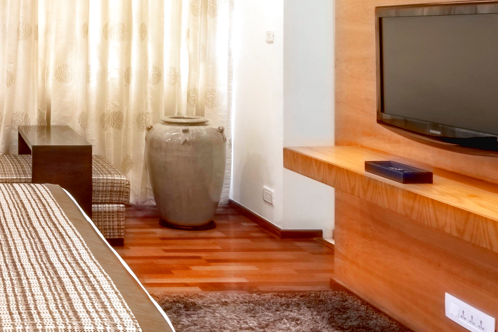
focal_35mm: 49
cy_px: 115
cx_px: -21
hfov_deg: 35.7
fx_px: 678
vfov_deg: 27.4
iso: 1000
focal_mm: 13
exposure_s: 1/25
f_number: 16
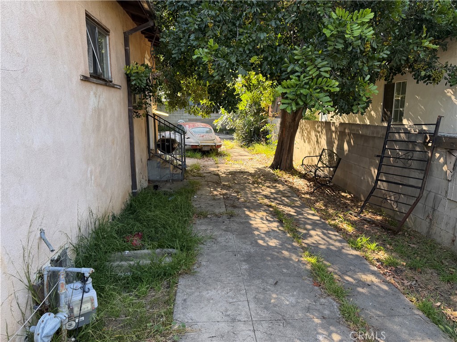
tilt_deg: -10.6
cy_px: 171
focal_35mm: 24
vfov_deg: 56.8
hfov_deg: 71.6
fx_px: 317
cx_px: 228
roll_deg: -1.1
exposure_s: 1/435
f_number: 1.78
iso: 100
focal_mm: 6.76
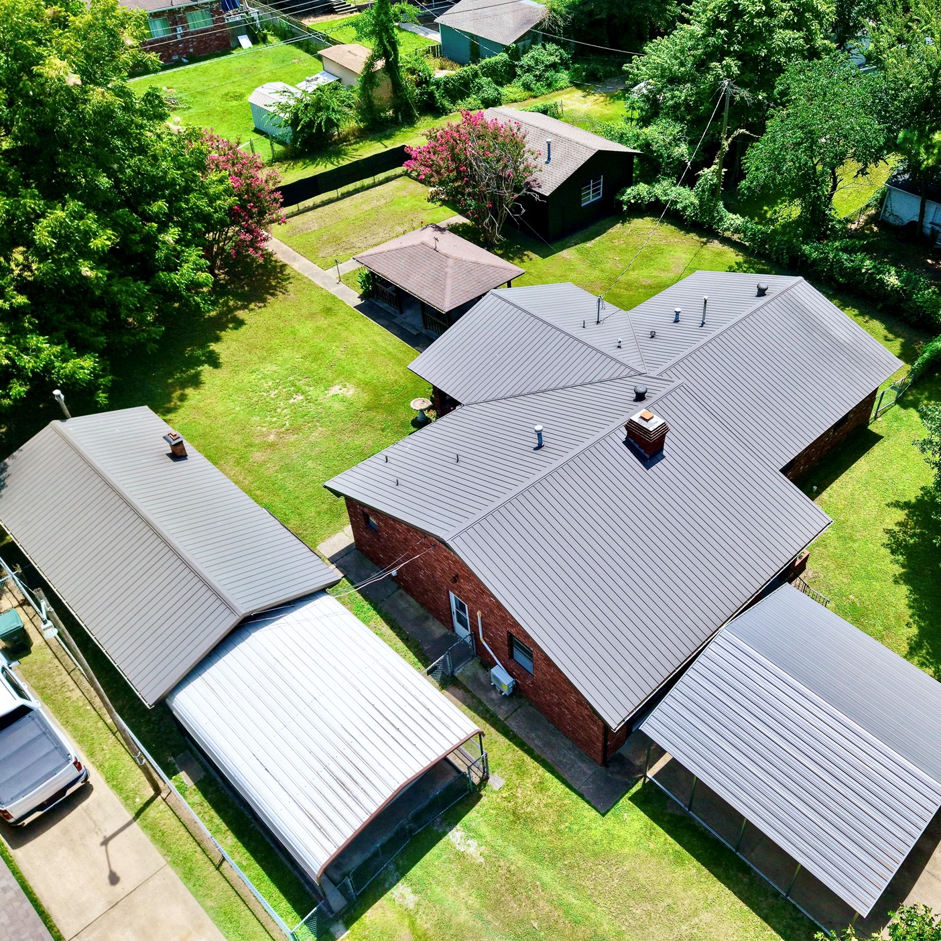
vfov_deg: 55.6
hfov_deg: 55.0
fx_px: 892
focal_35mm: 29
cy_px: 461
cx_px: 589
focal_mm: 8.67
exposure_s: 1/400
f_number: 1.8
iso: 200
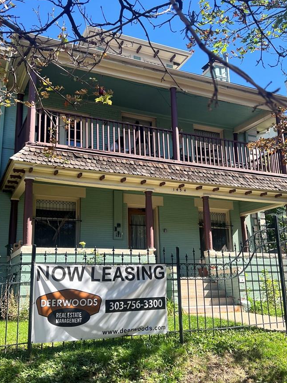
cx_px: 151
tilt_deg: +13.9
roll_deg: +2.2
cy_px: 198
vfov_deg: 51.3
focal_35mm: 36
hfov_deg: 39.6
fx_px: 398
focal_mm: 5.7
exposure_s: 1/1266
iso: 50
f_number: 1.5
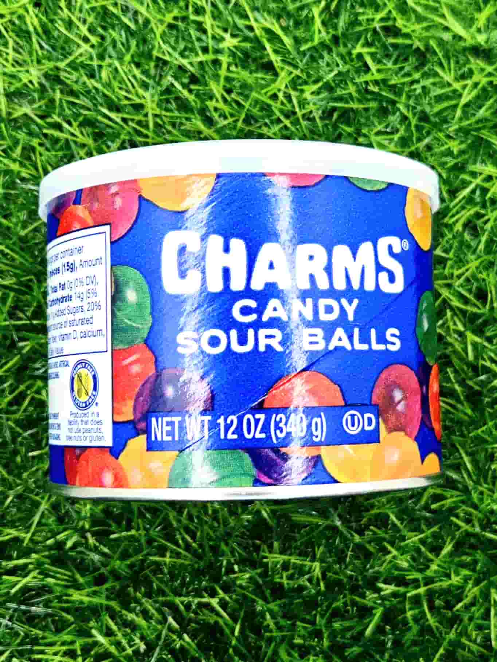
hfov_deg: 58.9
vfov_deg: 73.9
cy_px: 331
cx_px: 248
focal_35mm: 23
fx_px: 440
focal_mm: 5.4
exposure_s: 1/526
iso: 160
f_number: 1.8
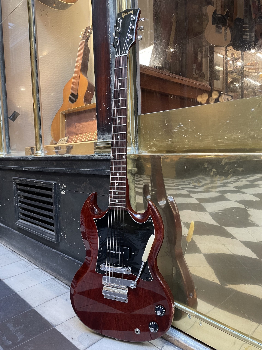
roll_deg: +2.0
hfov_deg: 53.1
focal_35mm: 26
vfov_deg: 67.3
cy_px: 175
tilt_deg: -4.9
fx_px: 262
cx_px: 131
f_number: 1.6
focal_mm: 4.2
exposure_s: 1/50
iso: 160
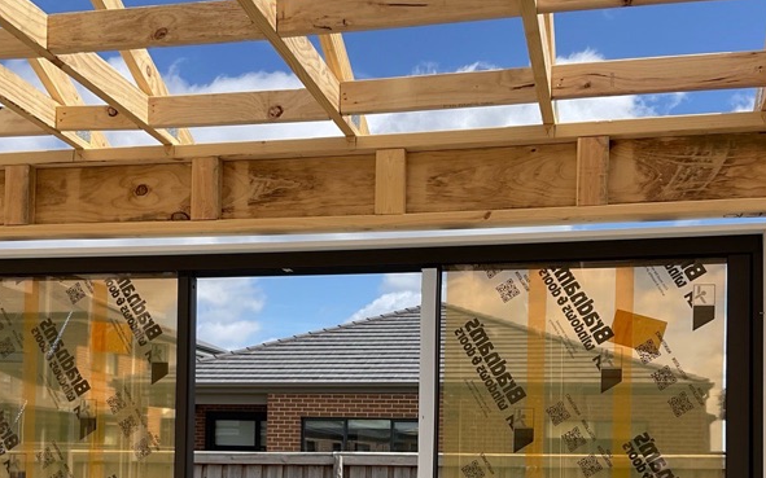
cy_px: 413
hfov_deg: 38.9
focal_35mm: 52
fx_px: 1085
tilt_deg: +0.6
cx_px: 351
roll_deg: -0.9
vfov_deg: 24.3
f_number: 1.8
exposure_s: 1/1626
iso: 16
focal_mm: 3
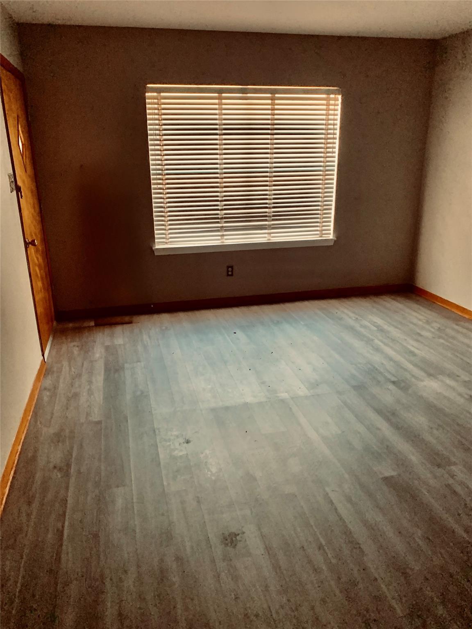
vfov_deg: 67.3
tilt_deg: -17.3
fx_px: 473
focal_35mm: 26
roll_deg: +0.9
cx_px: 236
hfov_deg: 53.1
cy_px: 314
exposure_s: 1/46
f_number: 1.8
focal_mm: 4.25
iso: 400
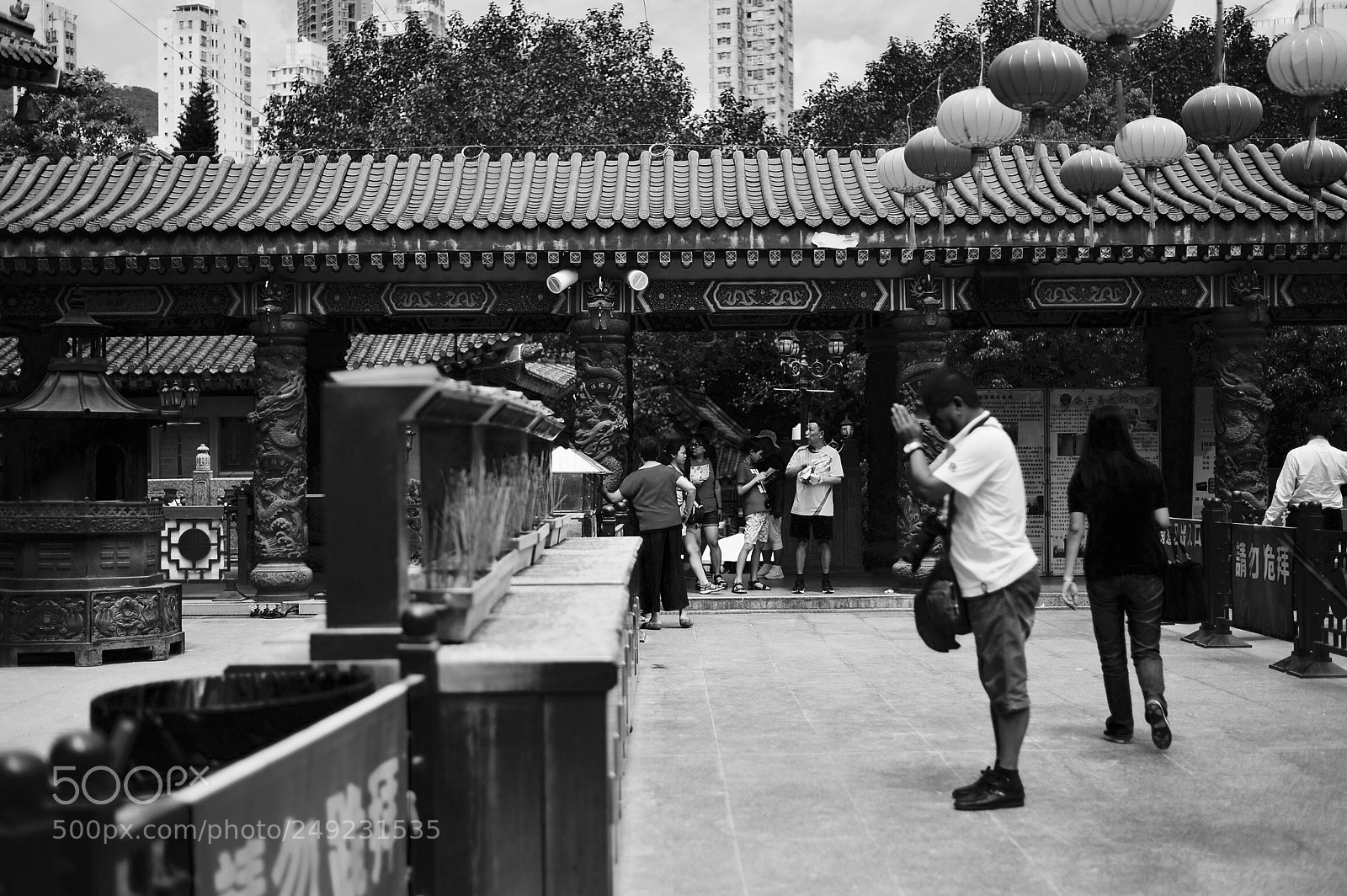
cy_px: 448
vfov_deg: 26.9
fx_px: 1869
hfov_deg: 39.6
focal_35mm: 50
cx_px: 674
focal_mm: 50
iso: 100
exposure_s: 1/4000
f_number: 1.8
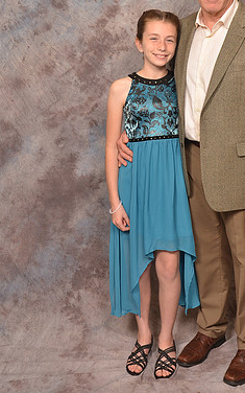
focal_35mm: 59
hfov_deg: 21.9
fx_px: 628
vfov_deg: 34.5
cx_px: 182
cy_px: 151
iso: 200
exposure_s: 1/60
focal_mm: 25
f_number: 5.6
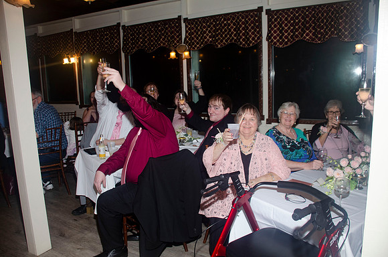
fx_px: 290
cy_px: 128
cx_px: 194
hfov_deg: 67.5
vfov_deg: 47.7
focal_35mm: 27
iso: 400
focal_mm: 18
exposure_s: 1/60
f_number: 3.5
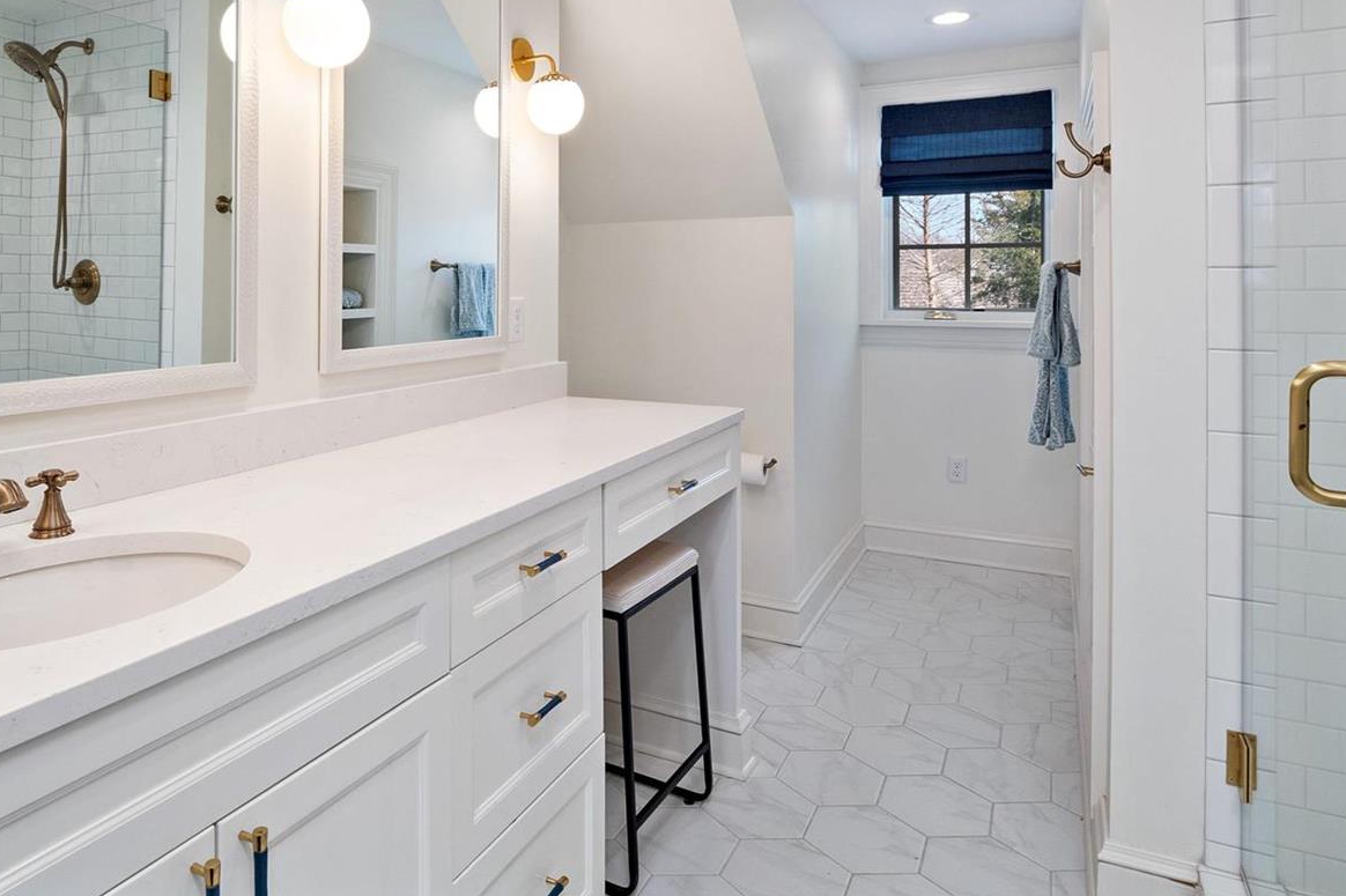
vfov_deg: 55.9
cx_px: 563
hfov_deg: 78.0
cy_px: 293
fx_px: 822
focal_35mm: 22
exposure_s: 1/40
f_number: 7.1
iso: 400
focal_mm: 8
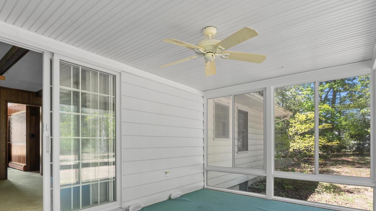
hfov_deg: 82.8
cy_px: 142
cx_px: 165
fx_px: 212
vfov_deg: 51.9
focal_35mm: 21
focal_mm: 10.8
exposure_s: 1/6
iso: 200
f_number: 7.1
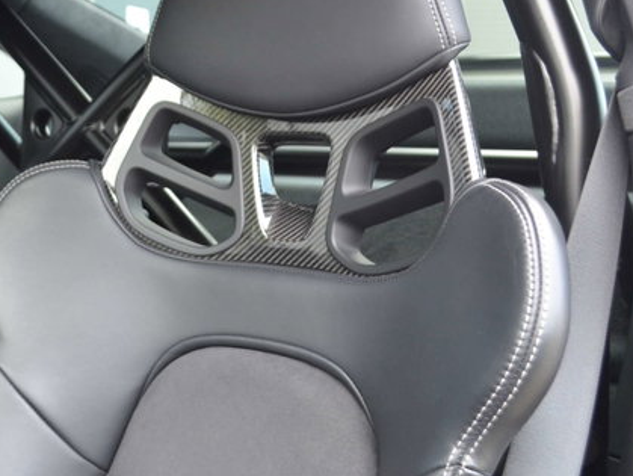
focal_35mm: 58
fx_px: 1062
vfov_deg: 25.2
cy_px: 175
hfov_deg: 31.7
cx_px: 73
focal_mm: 22
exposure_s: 1/60
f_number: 4
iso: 560
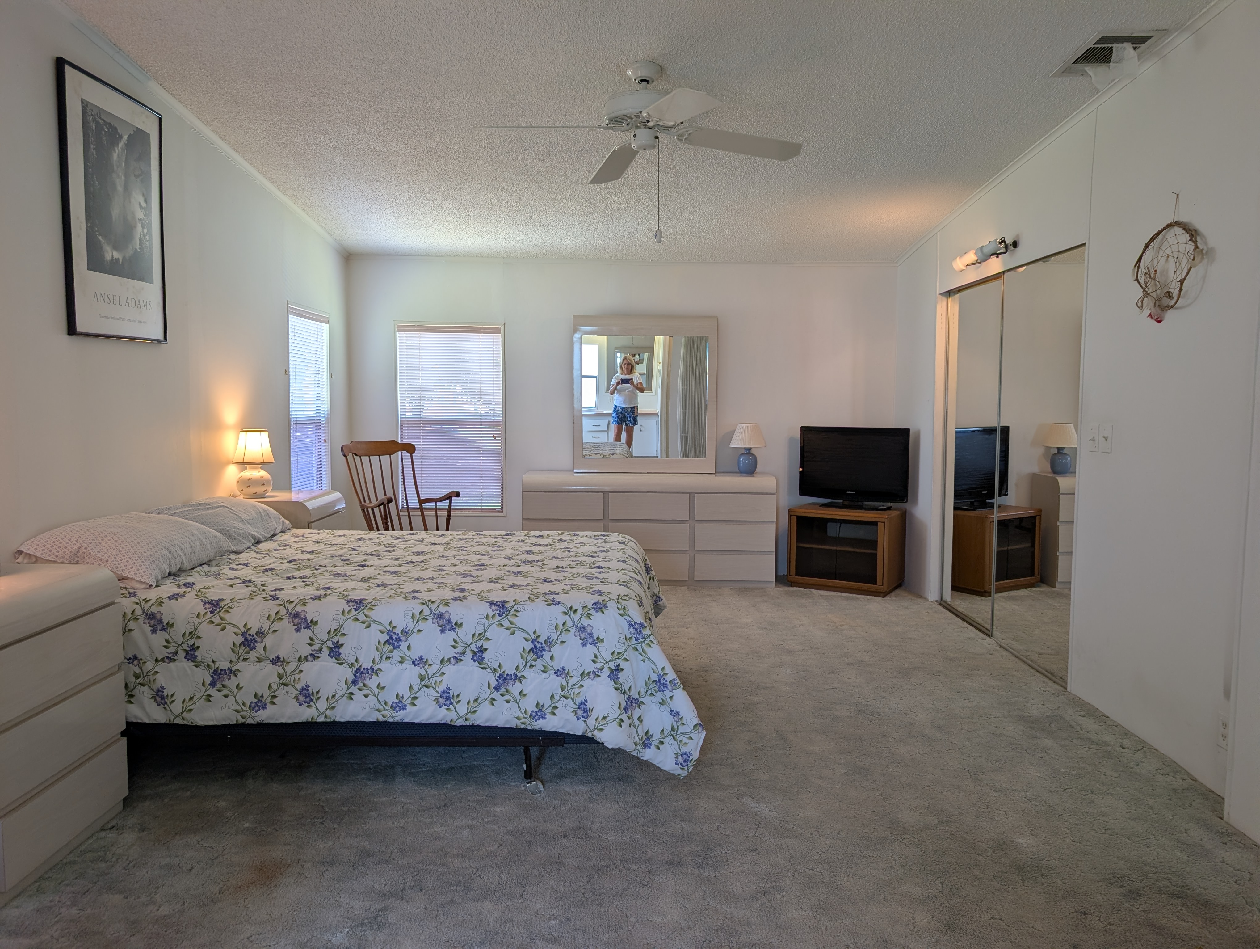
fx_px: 875
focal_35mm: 24
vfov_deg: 56.9
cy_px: 474
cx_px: 630
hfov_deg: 71.5
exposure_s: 1/60
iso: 26
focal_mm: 6.9
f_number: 1.68
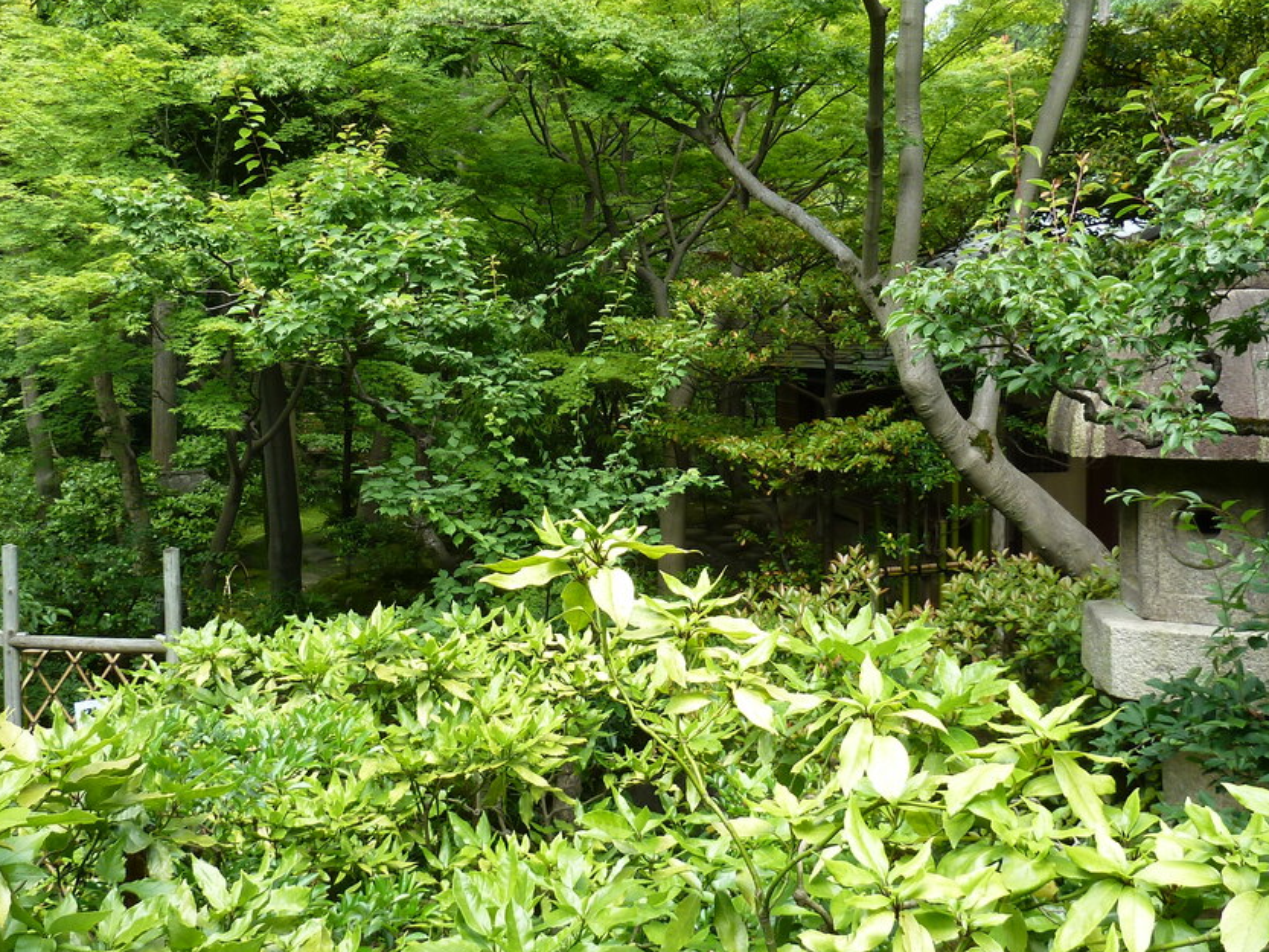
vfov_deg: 39.6
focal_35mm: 36
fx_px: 1320
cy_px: 413
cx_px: 588
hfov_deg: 51.3
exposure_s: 1/100
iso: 80
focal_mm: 4.1
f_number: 3.3
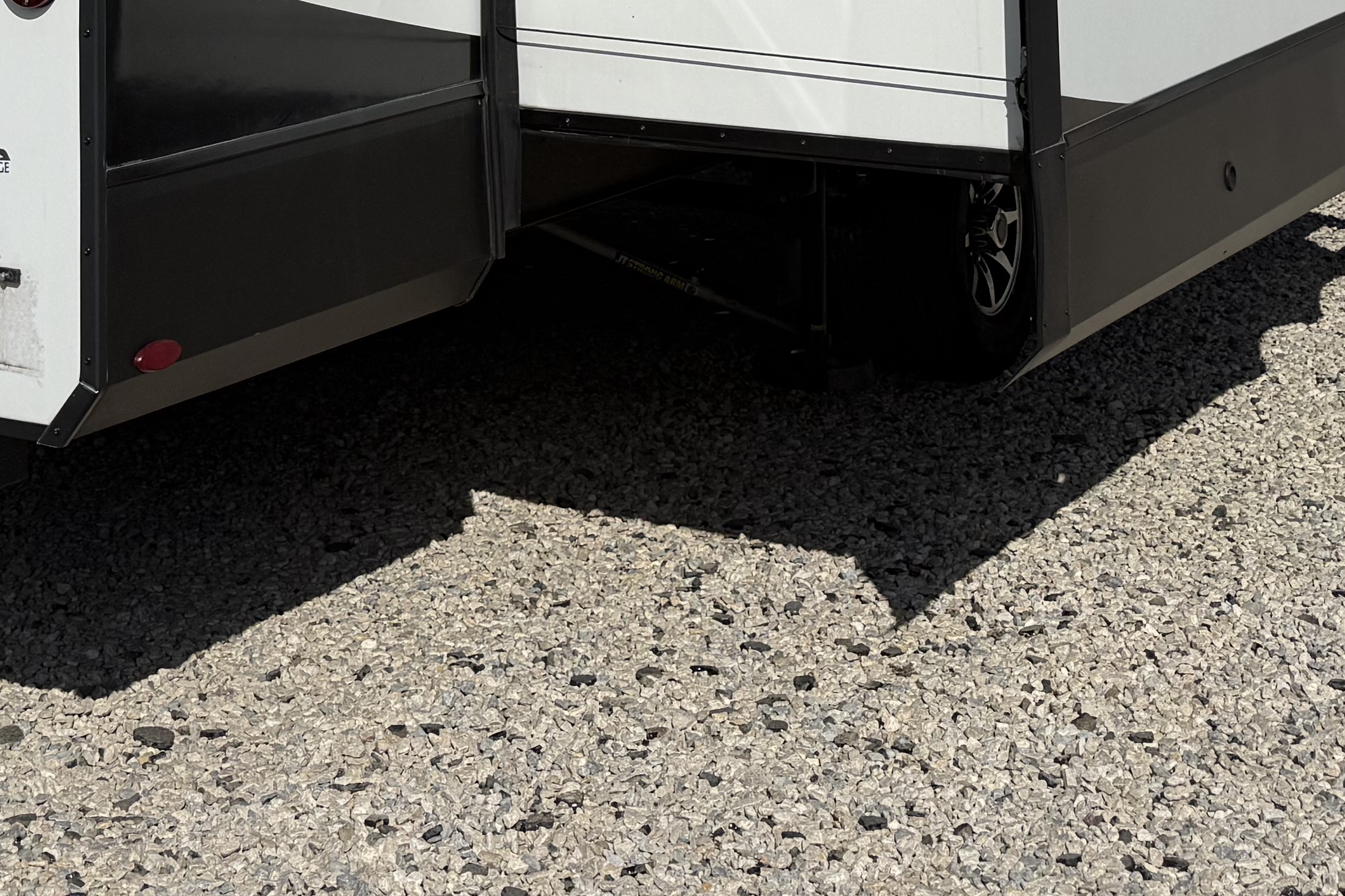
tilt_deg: +4.2
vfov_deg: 18.8
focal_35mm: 65
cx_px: 426
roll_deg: +0.3
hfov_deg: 30.7
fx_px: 2428
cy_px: -395
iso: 80
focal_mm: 6.76
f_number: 1.78
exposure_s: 1/14286
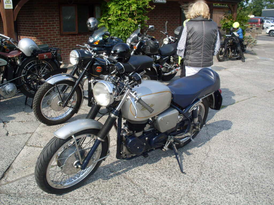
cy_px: 102
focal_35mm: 38
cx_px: 137
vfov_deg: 37.7
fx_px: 301
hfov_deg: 49.0
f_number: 8.4
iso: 80
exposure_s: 1/180
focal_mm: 6.3
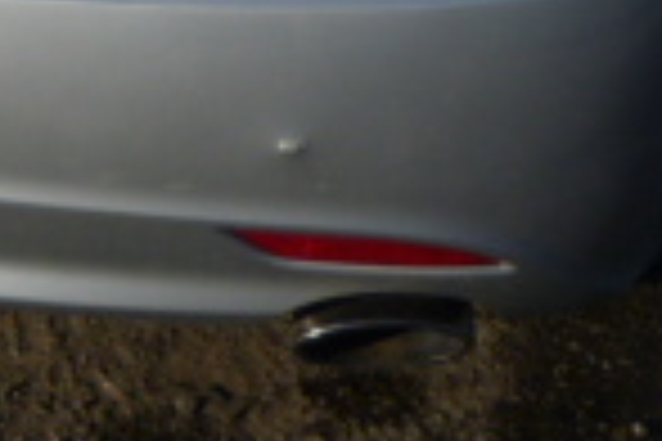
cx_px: -126
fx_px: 2335
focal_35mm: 127
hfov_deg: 15.6
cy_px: -378
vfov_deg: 10.1
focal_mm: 5
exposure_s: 1/1300
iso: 80
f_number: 3.3
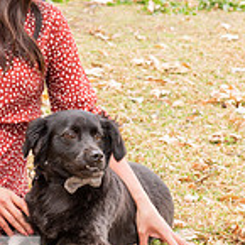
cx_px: 15
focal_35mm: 209
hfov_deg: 8.3
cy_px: 35
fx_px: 1674
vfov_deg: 8.4
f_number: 5
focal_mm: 52
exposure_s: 1/125
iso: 320
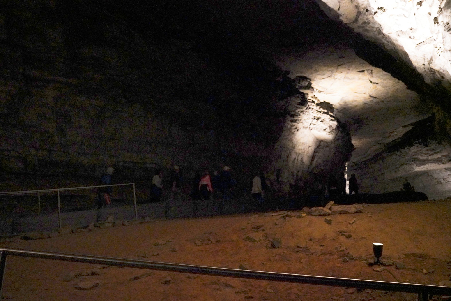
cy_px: 150
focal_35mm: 32
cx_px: 226
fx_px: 401
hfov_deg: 58.7
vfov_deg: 41.1
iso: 12800
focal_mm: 32
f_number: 5.6
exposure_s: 1/60
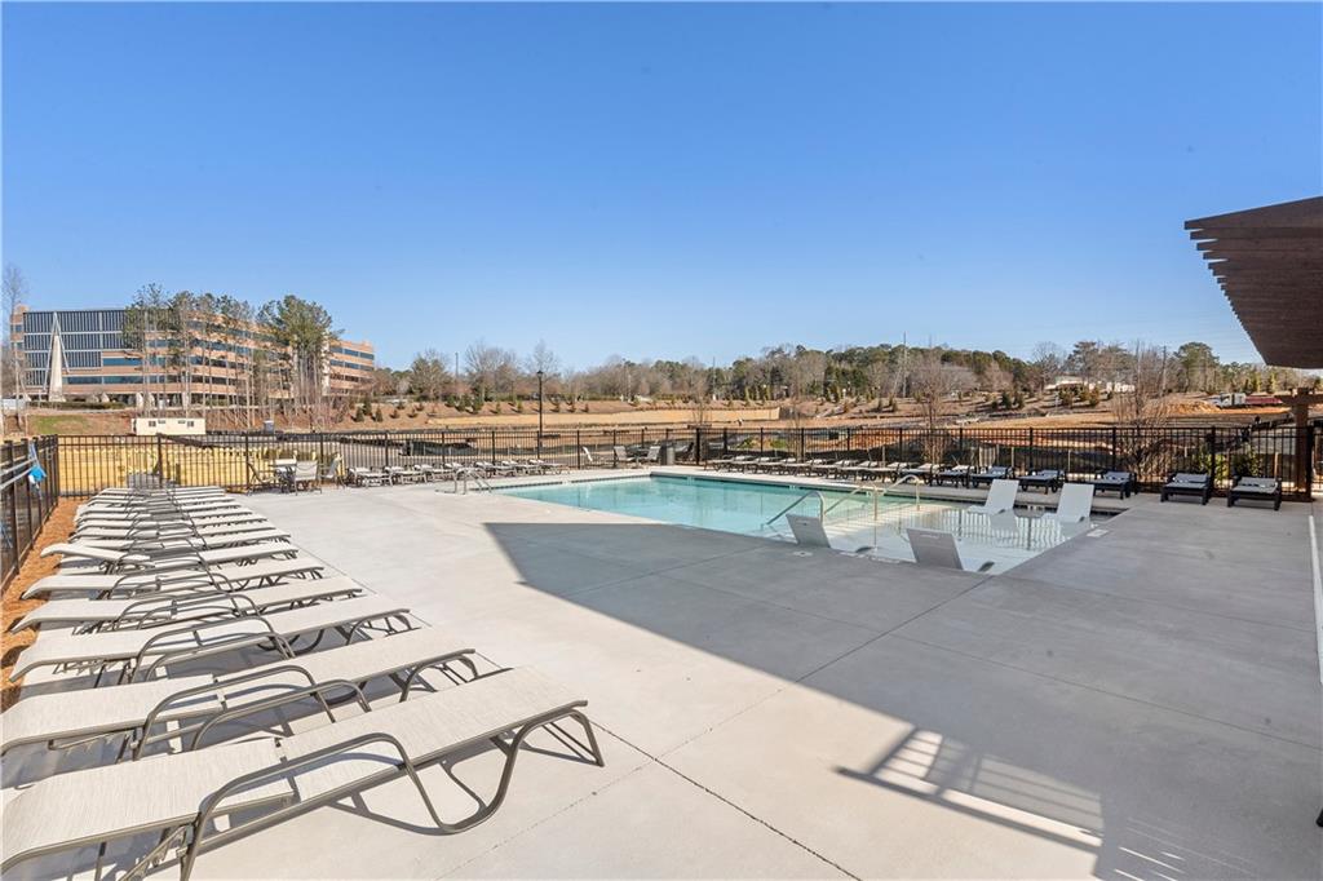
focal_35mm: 16
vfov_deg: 73.7
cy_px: 440
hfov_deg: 96.8
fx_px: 588
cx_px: 662
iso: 640
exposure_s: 1/2500
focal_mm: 16
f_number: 16
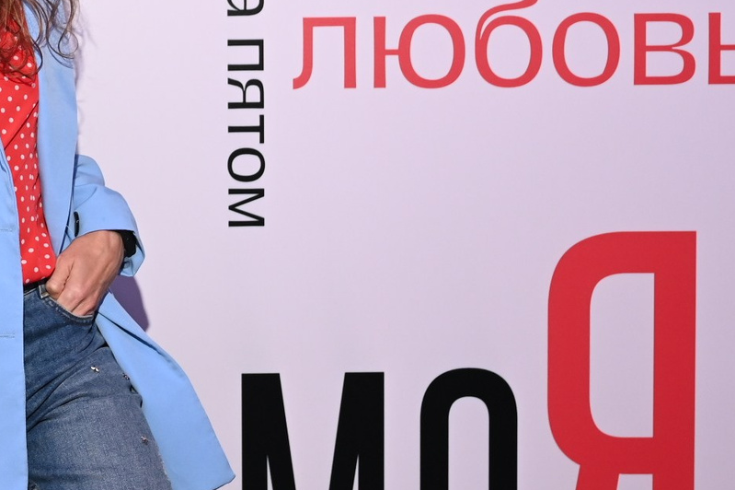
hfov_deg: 18.1
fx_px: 2224
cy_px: -82
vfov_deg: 12.3
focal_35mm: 109
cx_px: -65
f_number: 5
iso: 640
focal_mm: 34
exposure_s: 1/125
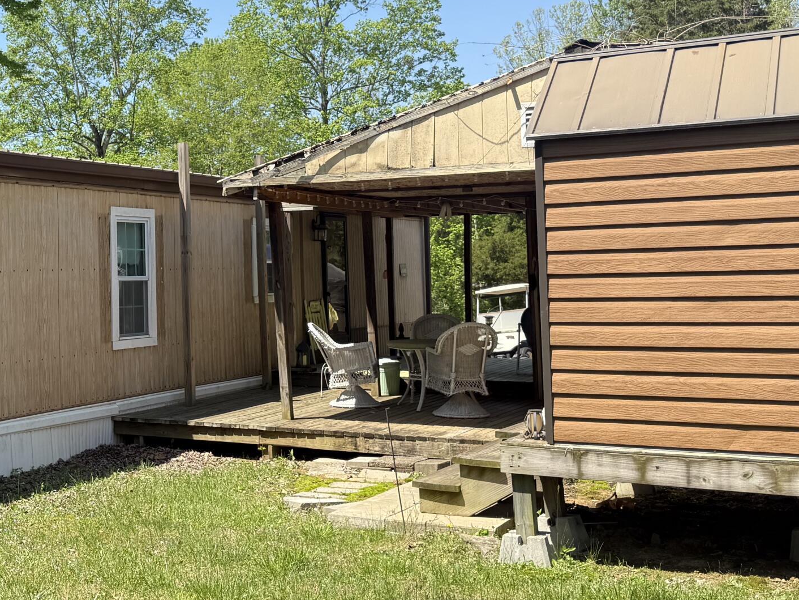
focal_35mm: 51
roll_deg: +1.3
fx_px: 1177
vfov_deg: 28.5
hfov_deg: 35.4
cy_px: 229
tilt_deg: +2.9
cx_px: 86
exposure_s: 1/2232
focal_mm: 6.76
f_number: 1.78
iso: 80
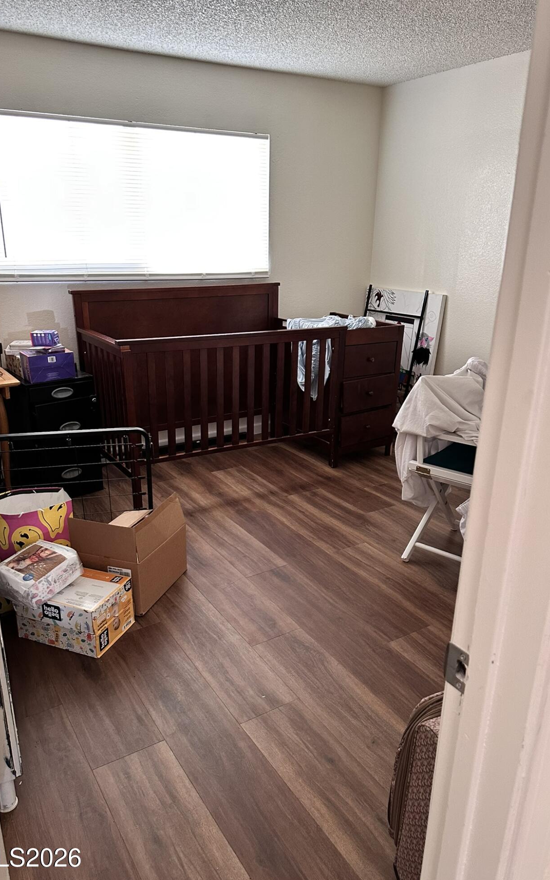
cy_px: 449
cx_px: 255
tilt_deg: -20.5
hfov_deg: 47.6
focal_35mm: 26
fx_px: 624
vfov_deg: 70.4
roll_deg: -0.6
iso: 250
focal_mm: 6.86
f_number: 1.78
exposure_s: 1/60
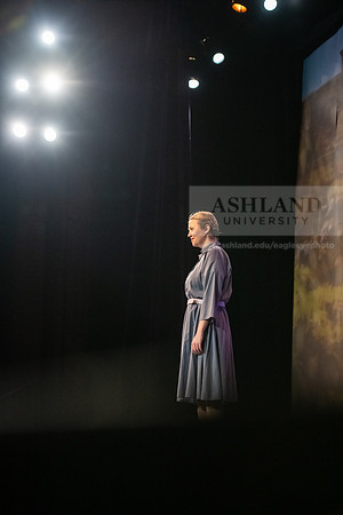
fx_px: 1358
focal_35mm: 95
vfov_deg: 21.5
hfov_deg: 14.4
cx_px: 172
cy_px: 258
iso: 5000
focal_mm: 95
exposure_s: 1/320
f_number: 2.8
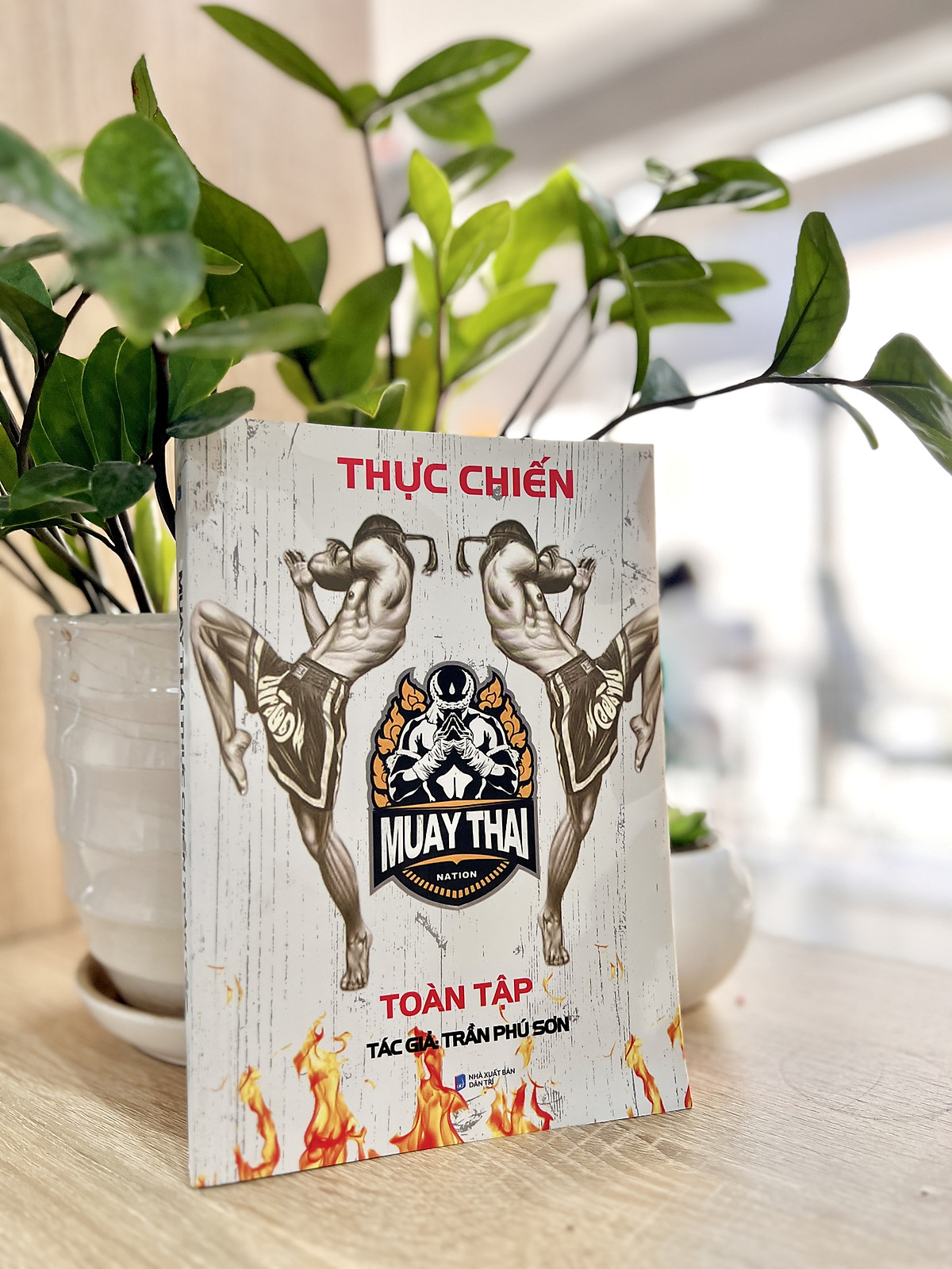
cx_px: 476
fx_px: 953
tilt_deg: -1.4
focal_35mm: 26
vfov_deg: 67.3
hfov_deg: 53.1
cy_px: 634
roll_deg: +0.5
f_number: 1.5
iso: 125
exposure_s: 1/121
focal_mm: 5.7
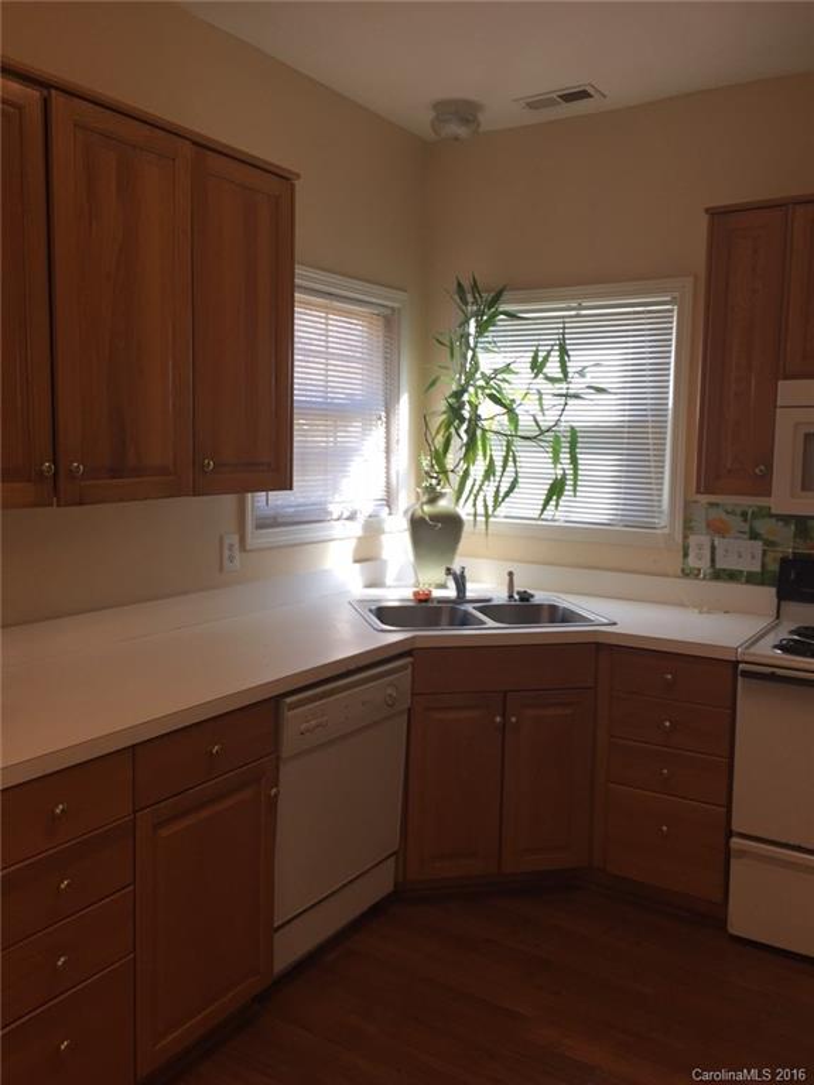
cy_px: 542
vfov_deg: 61.7
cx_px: 407
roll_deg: -0.6
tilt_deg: -5.5
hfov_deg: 48.2
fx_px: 909
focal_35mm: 29
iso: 40
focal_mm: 4.15
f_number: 2.2
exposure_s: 1/60
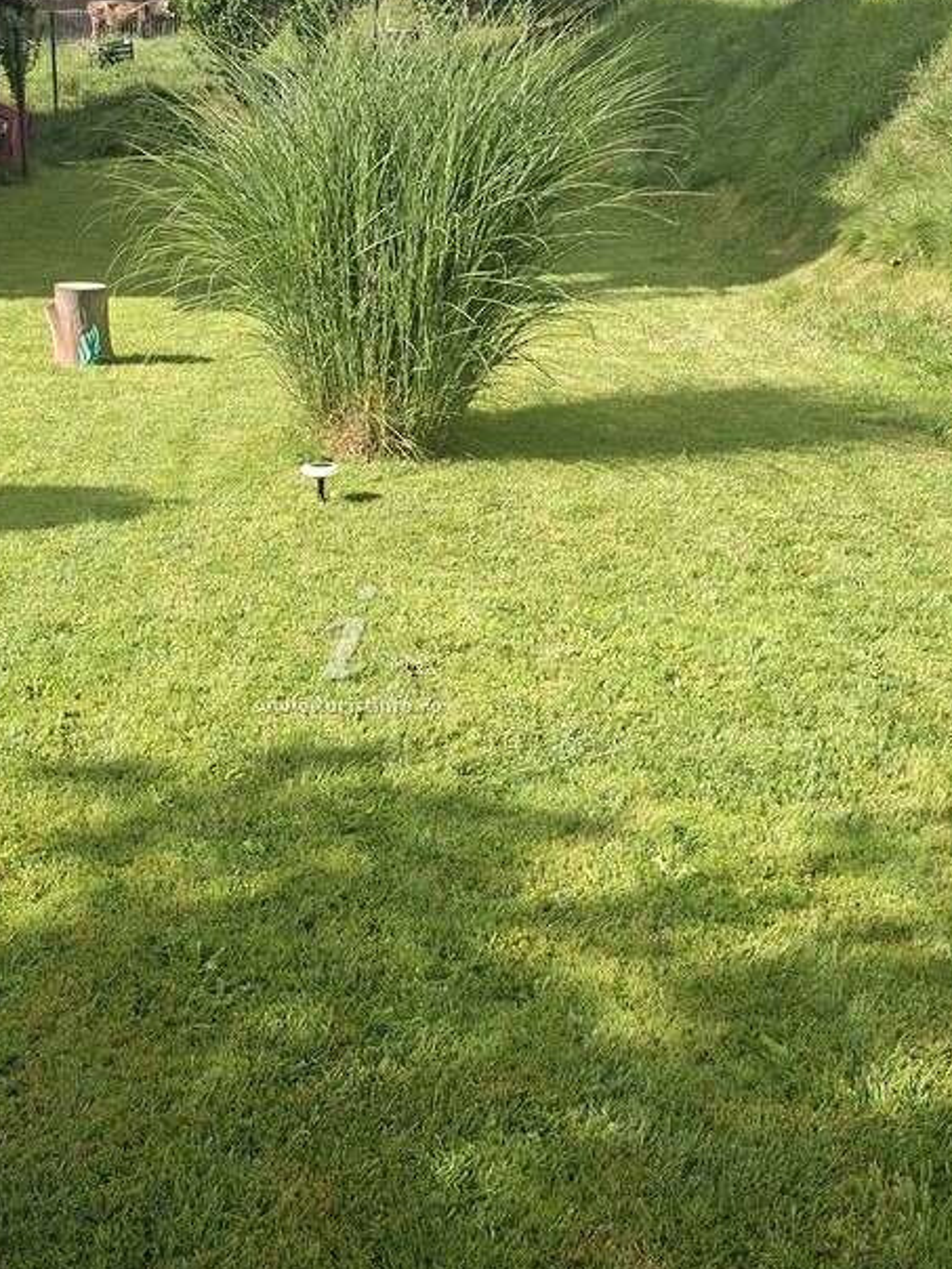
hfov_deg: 36.6
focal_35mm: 39
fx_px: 1430
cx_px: 345
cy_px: 643
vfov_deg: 47.9
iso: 50
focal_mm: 5.54
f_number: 1.8
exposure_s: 1/633
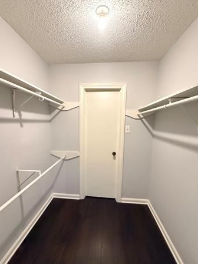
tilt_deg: -6.8
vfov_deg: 98.1
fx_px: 114
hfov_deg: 81.7
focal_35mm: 15
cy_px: 138
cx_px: 95
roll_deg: -0.7
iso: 1250
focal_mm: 2.22
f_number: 2.2
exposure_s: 1/60
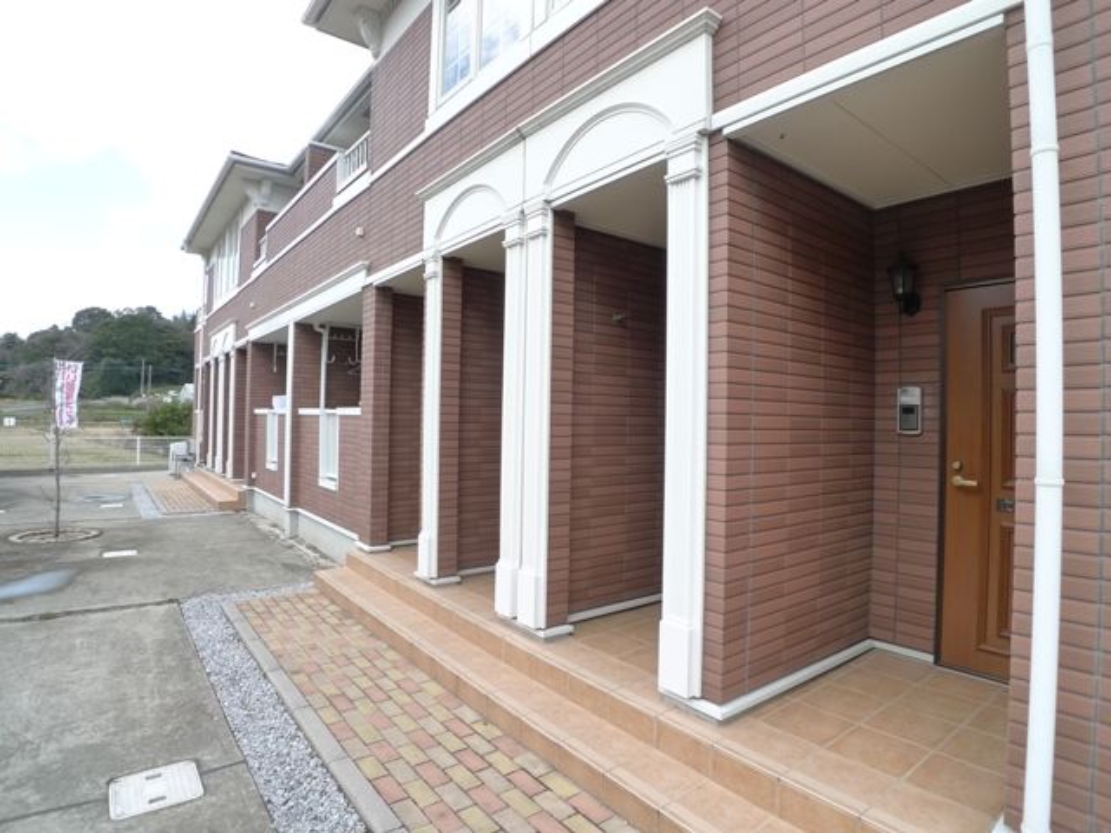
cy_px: 416
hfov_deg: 71.6
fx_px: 770
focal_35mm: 24
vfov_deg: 56.8
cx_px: 556
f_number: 2.8
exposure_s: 1/250
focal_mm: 5.1
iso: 125
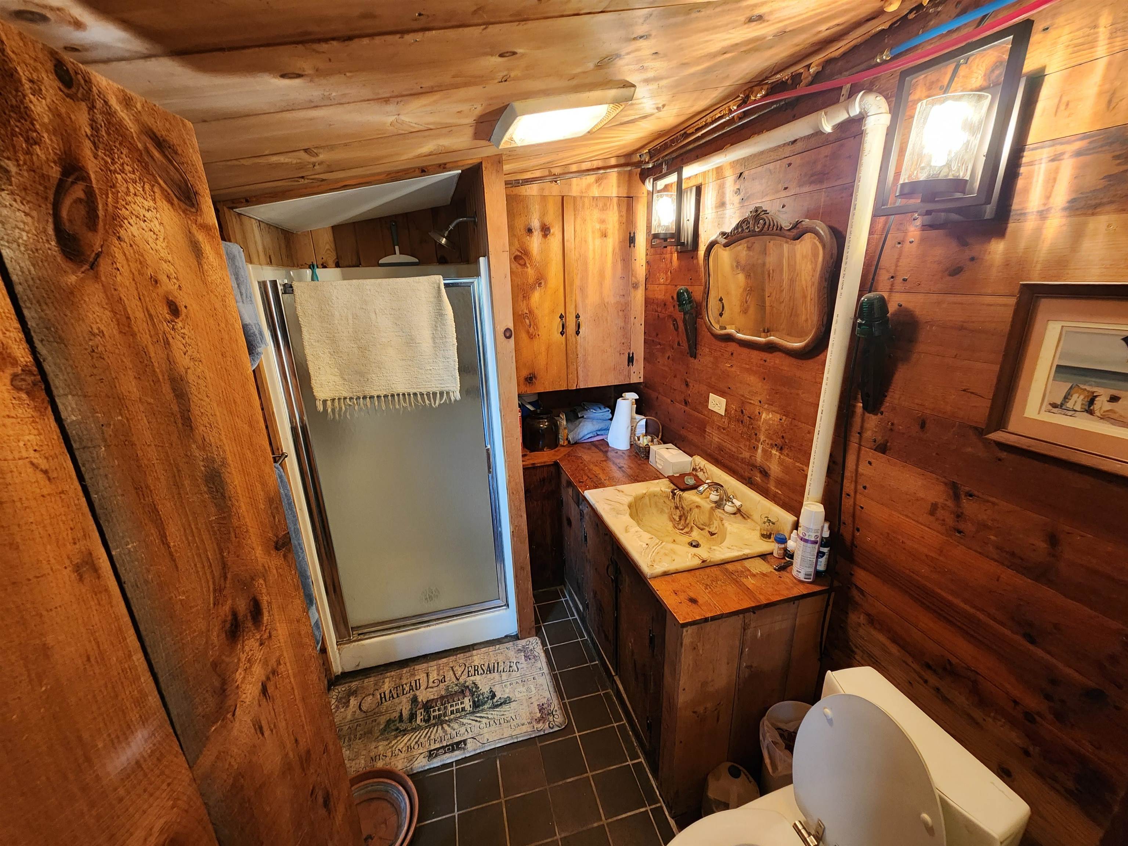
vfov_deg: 89.9
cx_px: 564
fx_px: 424
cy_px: 423
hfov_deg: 106.2
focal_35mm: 13
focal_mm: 2.2
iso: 320
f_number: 2.2
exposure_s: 1/30
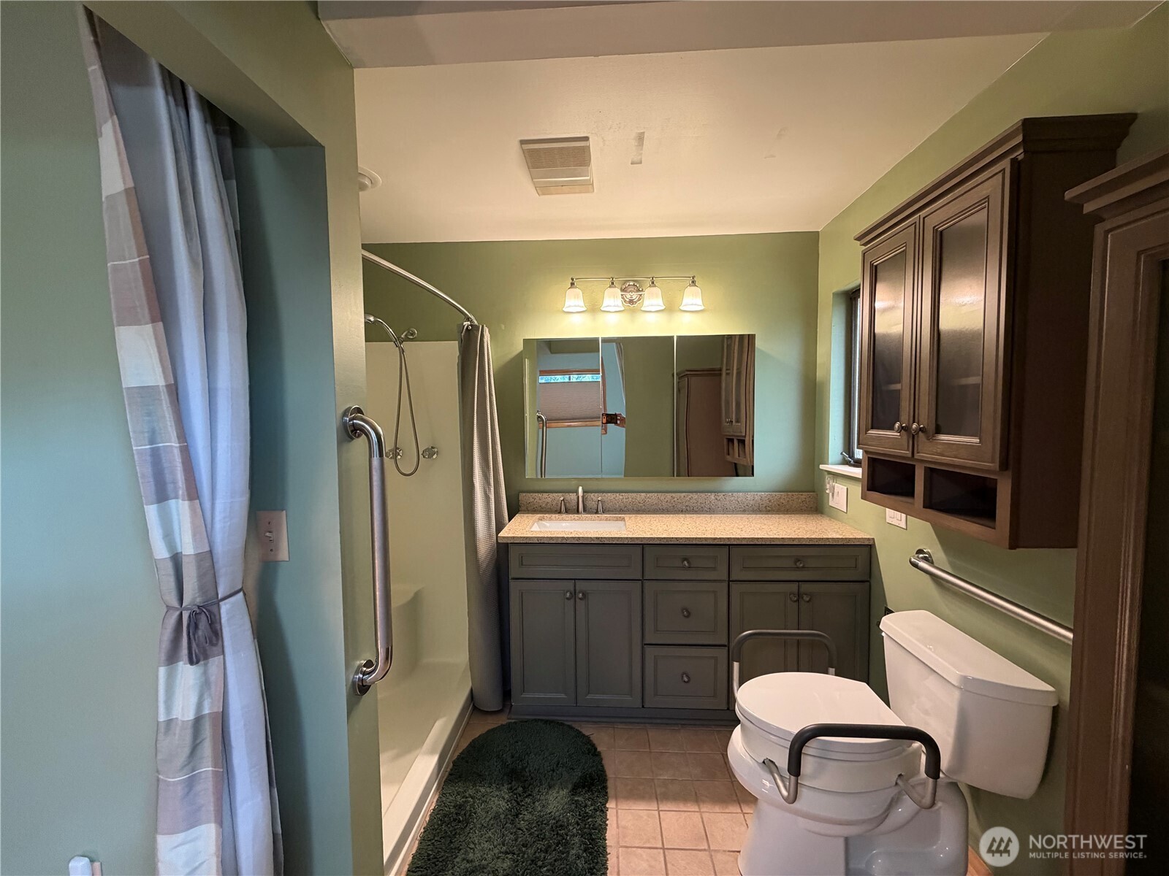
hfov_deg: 102.1
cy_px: 438
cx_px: 584
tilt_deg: -2.8
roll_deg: +0.7
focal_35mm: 14
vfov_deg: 85.7
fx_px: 473
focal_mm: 2.22
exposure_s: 1/60
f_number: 2.2
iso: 320
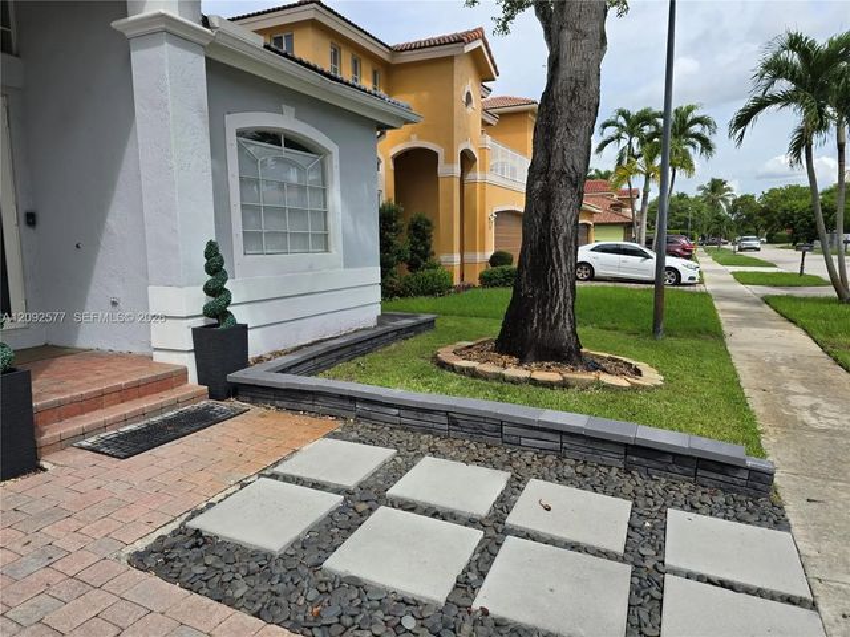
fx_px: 565
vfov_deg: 58.9
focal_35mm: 23
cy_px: 318
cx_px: 425
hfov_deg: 73.9
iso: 12
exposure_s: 1/767
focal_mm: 6.3
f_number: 1.7
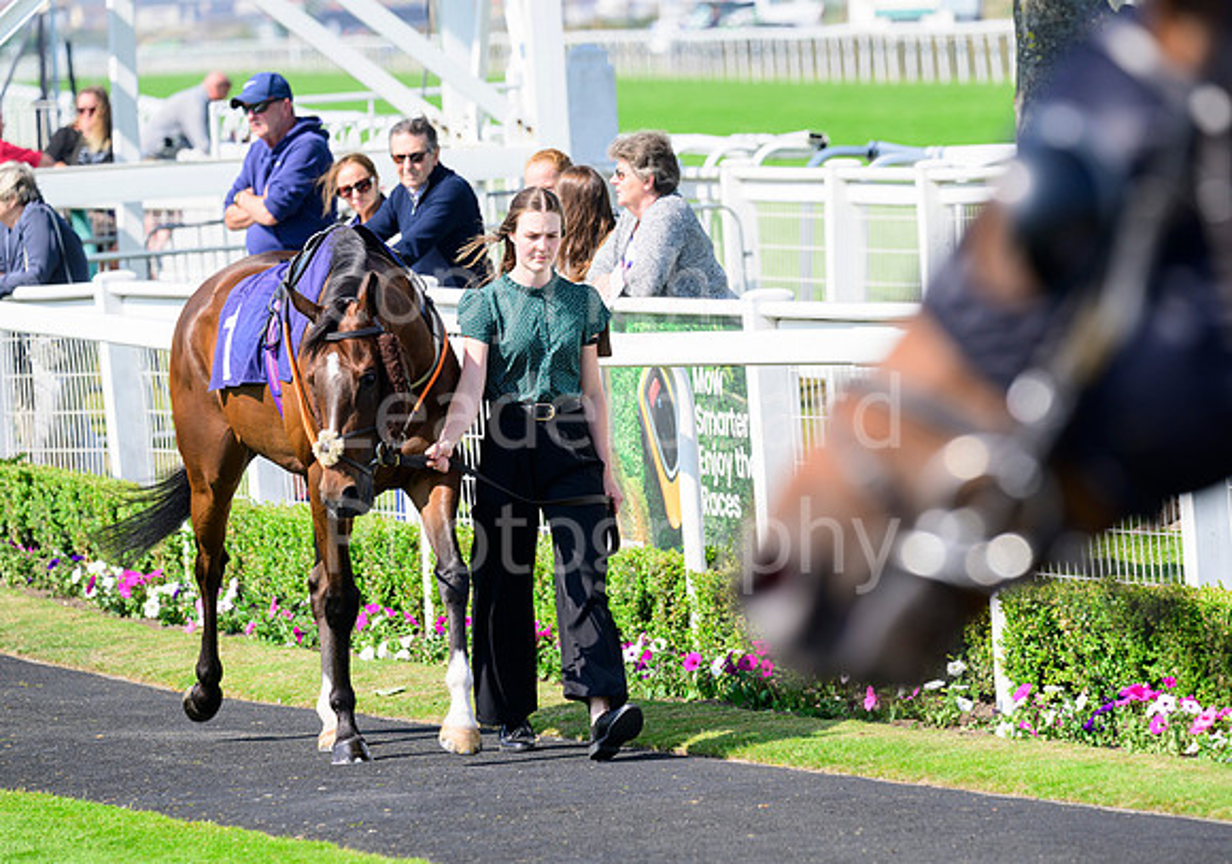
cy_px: 446
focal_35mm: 307
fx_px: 10685
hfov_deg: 6.6
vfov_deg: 4.6
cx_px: 650
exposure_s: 1/500
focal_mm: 260
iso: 160
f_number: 6.3
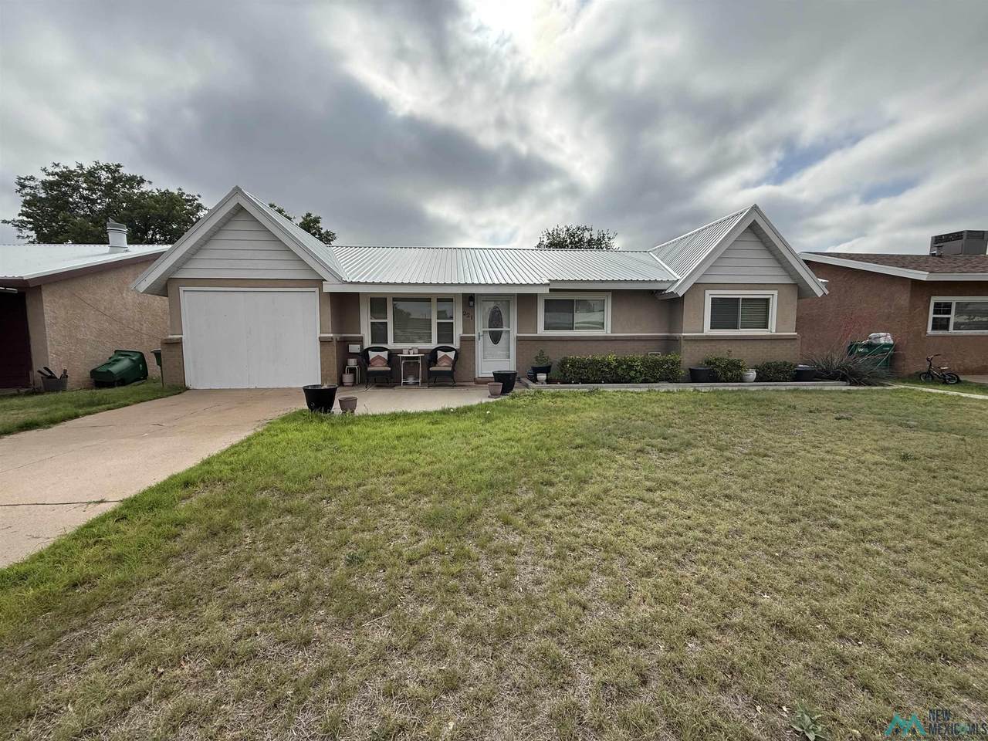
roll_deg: +1.3
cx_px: 494
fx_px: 400
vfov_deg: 85.7
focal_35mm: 14
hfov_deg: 102.1
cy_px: 370
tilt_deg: -2.9
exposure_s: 1/2841
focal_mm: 2.22
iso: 64
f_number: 2.2
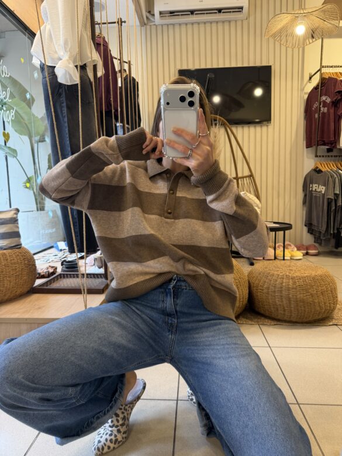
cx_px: 171
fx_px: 316
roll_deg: +3.8
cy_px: 228
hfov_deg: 56.8
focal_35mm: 24
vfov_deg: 71.6
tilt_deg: -35.1
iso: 160
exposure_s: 1/50
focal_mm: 6.76
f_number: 1.78
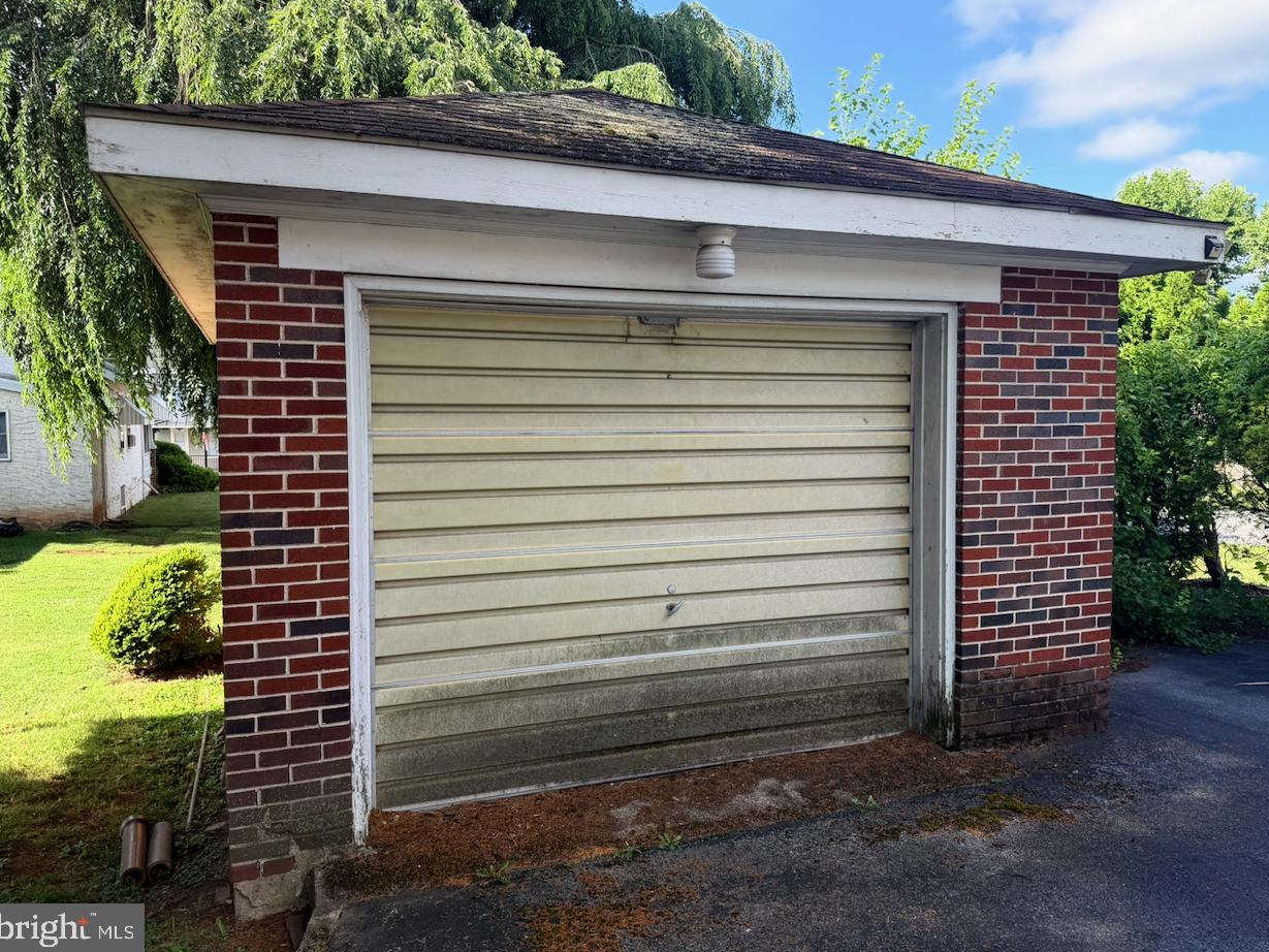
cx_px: 644
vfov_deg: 54.9
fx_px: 917
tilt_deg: -3.1
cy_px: 461
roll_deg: +0.1
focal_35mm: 25
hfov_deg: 69.4
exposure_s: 1/780
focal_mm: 6.76
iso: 100
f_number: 1.78
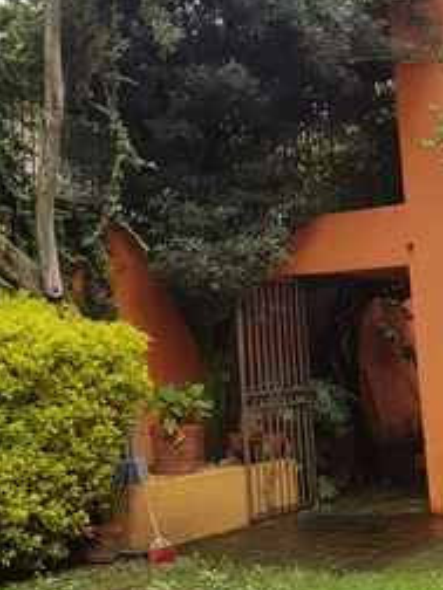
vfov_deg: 30.8
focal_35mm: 62
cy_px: 166
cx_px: 150
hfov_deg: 23.6
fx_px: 1058
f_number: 1.7
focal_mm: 4.3
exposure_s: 1/298
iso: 40
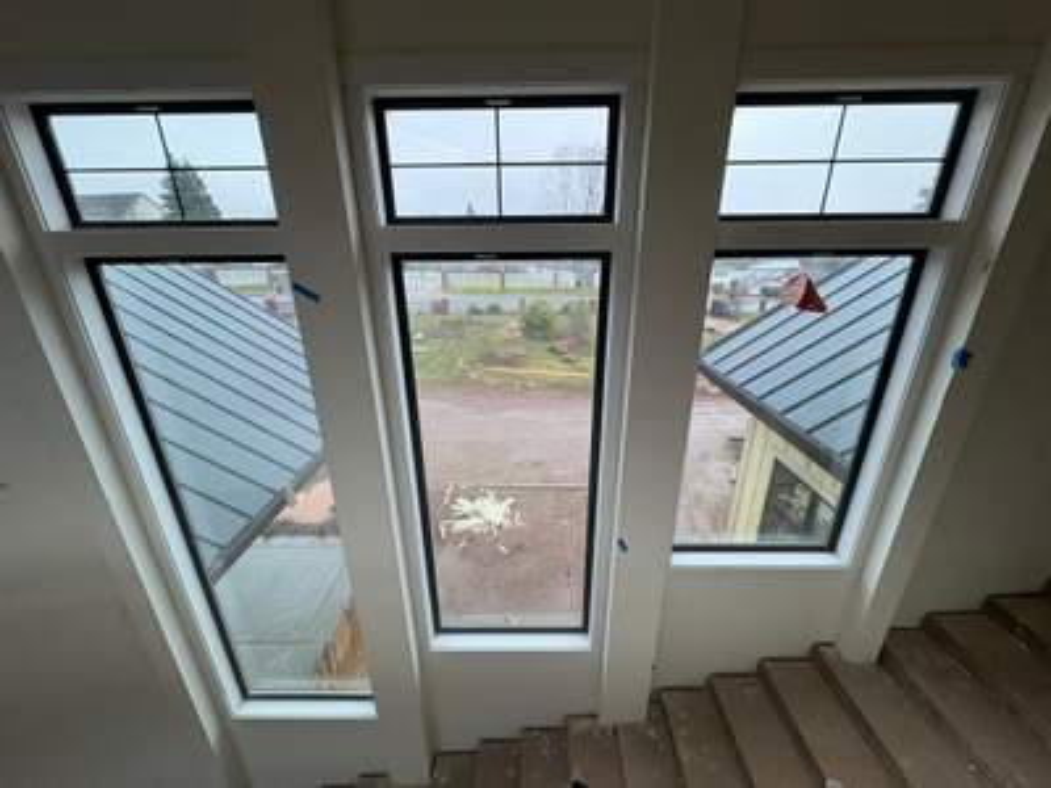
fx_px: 425
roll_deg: +1.3
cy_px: 394
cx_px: 526
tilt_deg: -20.2
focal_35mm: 14
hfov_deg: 102.1
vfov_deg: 85.7
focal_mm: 2.22
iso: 80
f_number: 2.2
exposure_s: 1/99
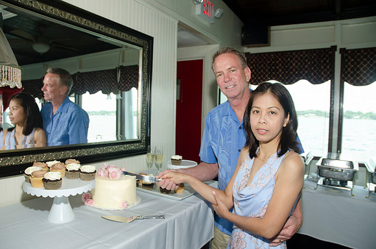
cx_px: 188
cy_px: 124
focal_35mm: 27
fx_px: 281
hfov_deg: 67.5
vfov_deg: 47.7
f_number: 5.6
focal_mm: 18
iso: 200
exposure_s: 1/125
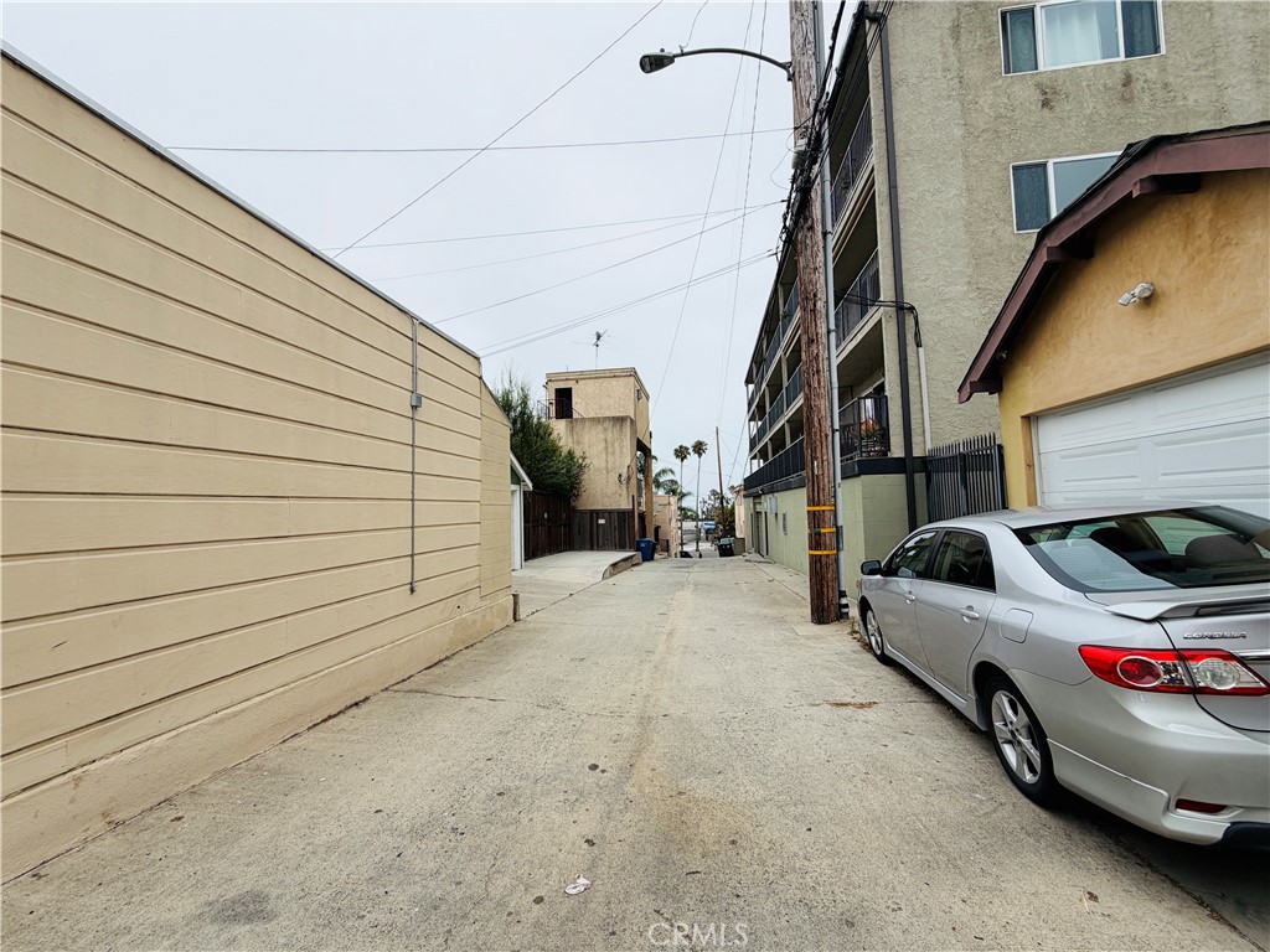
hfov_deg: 102.1
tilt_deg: +3.0
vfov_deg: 85.7
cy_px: 476
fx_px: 514
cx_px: 635
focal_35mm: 14
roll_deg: +1.8
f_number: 2.2
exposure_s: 1/770
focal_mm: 2.22
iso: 25
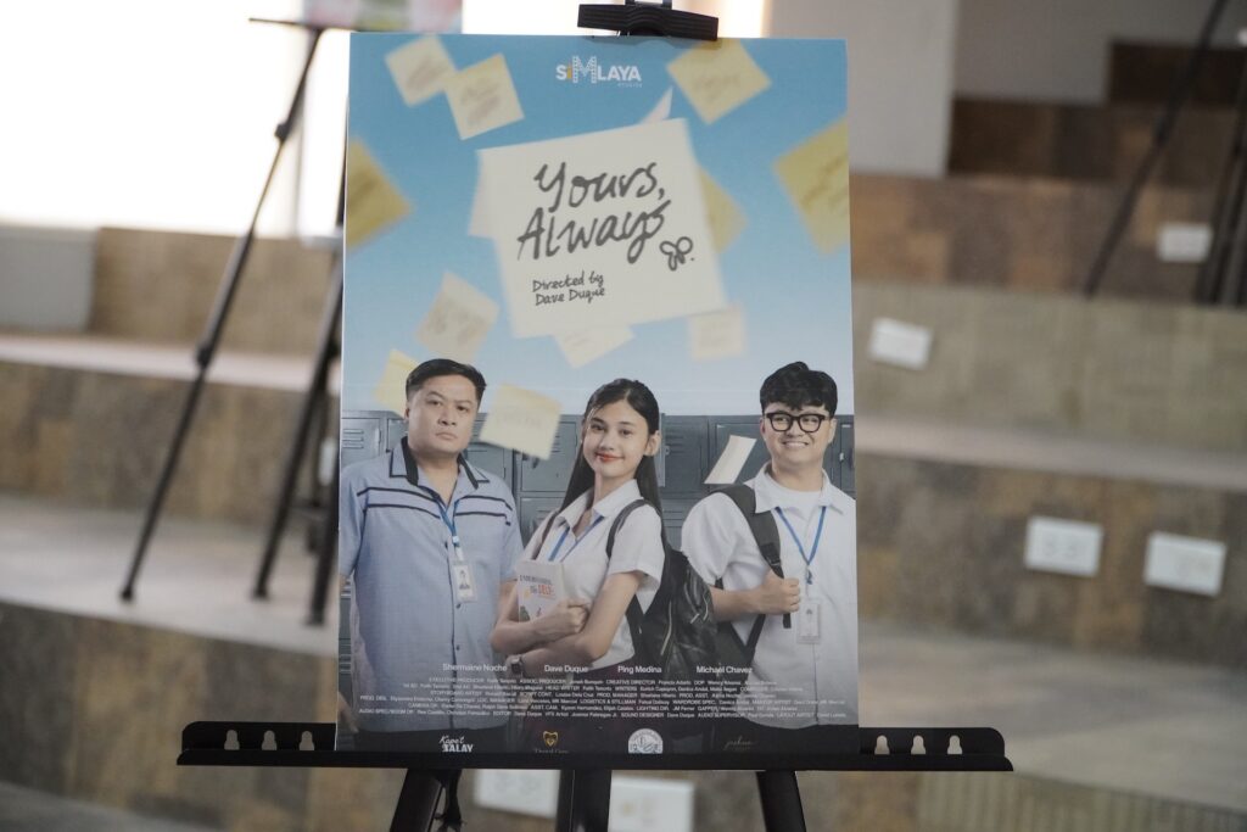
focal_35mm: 75
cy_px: 416
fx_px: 2598
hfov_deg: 27.0
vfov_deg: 18.2
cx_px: 624
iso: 4000
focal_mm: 50
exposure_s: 1/125
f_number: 4
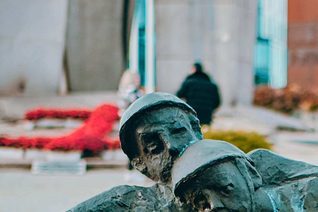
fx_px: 1519
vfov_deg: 7.8
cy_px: 314
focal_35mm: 172
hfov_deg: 11.3
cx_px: 524
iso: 250
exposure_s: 1/640
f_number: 2
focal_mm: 23
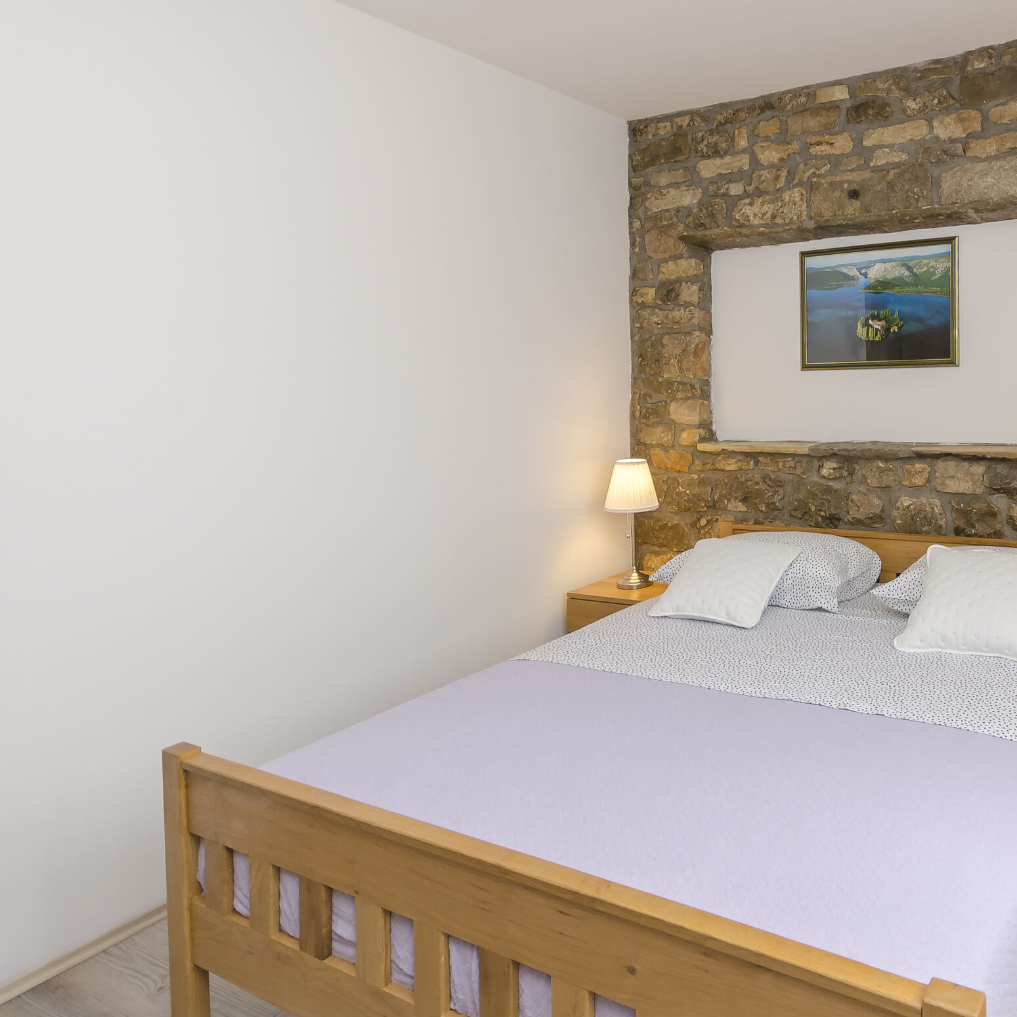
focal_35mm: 23
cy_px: 420
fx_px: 764
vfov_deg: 66.8
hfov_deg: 61.7
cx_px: 814
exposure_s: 1/60
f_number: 4
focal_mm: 10
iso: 250
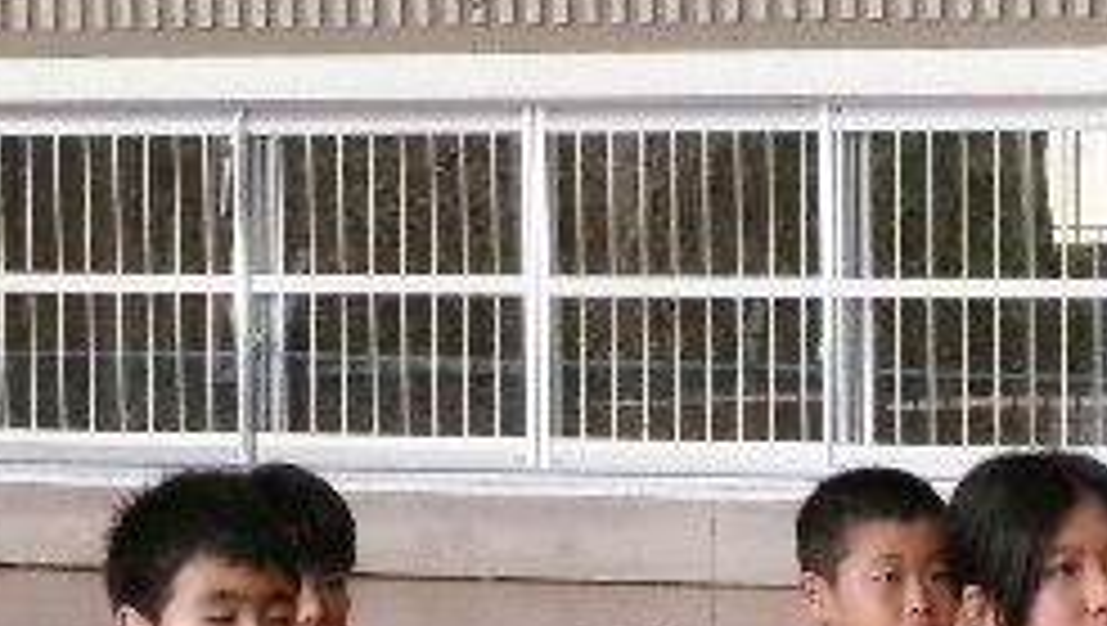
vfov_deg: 4.5
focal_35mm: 269
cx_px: 1332
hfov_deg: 7.9
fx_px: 7905
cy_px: 869
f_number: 5.8
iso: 400
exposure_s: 1/50
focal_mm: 16.9
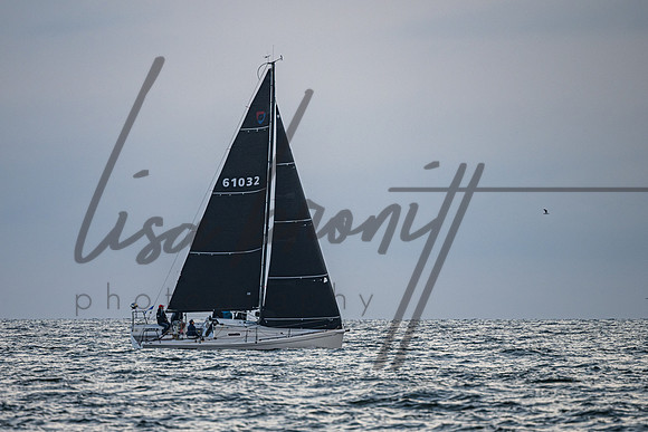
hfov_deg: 3.8
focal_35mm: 549
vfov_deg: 2.5
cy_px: 215
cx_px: 292
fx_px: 9878
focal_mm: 400
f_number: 5.6
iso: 400
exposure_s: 1/1600
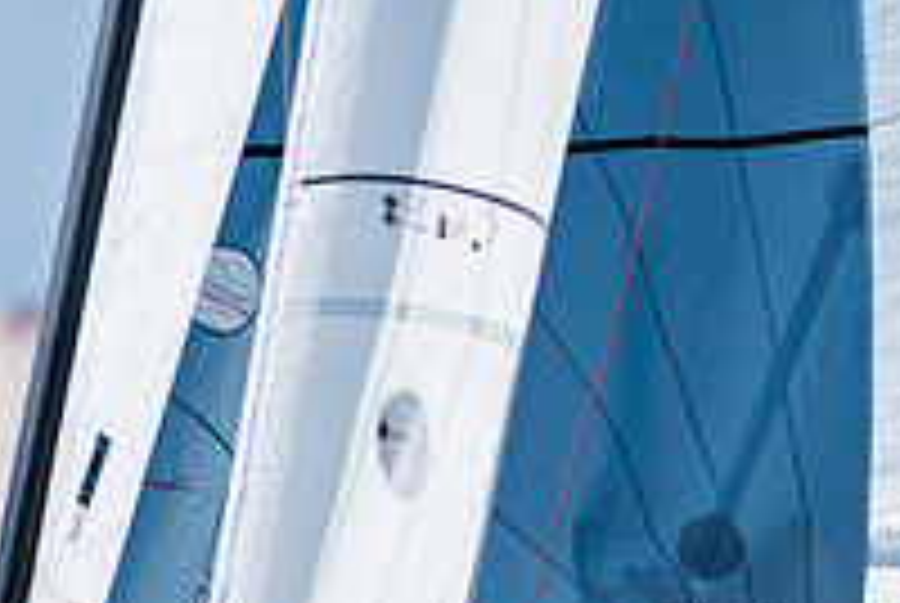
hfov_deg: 1.6
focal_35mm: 1302
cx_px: 1264
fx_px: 32598
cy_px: 785
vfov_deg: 1.1
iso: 200
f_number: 5
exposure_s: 1/2500
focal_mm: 300
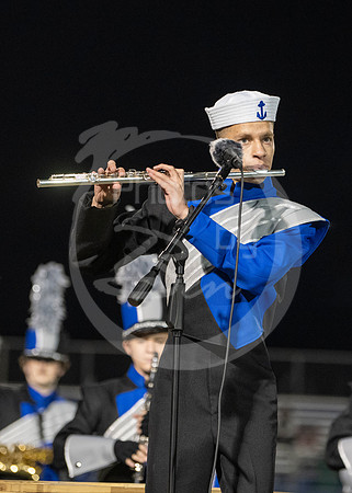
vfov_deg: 8.3
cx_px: 300
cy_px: 190
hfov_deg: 5.9
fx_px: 3408
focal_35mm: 243
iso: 4000
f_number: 2.8
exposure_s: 1/500
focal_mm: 135
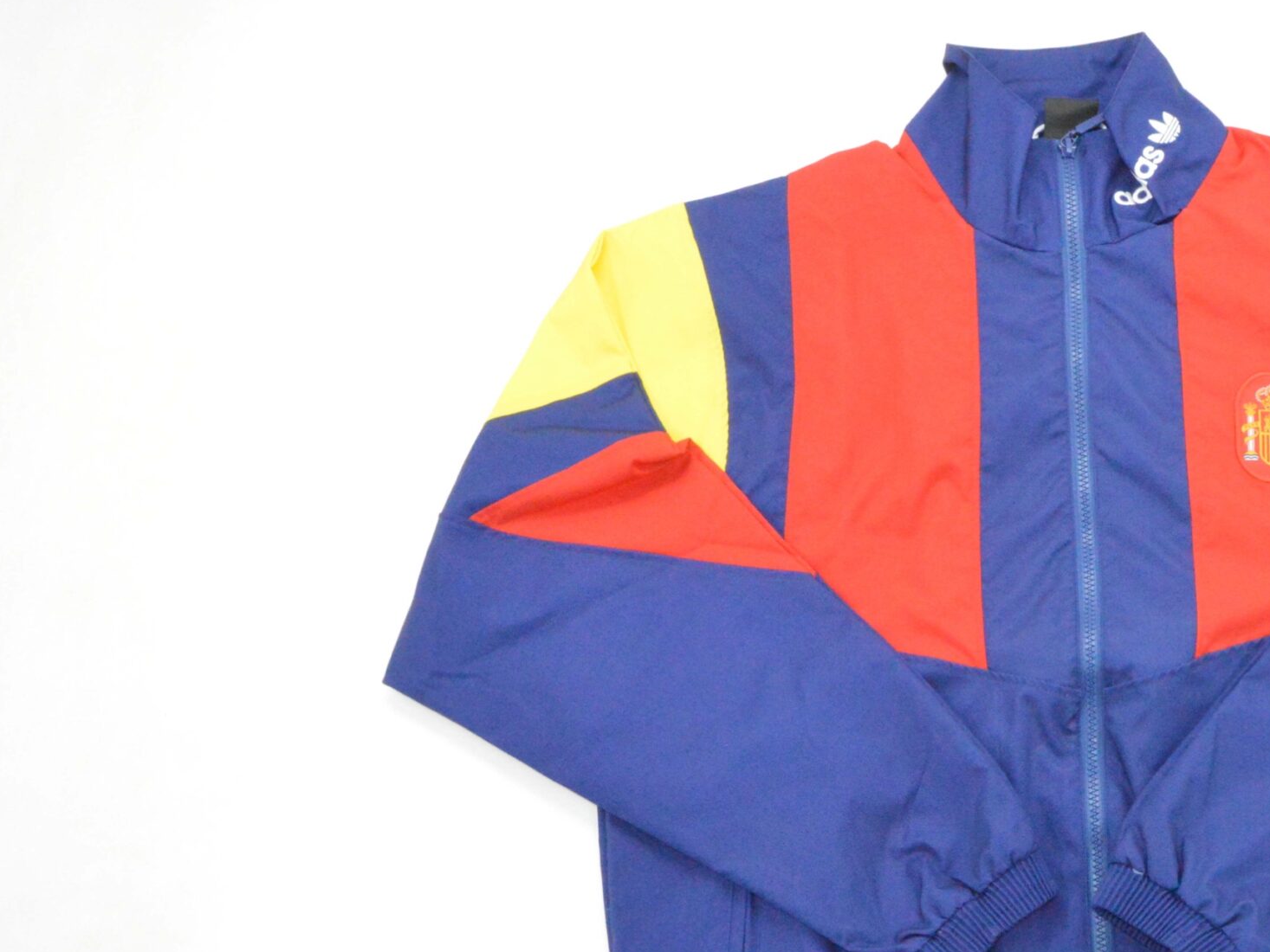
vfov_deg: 27.4
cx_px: 1102
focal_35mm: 53
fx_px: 1939
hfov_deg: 34.6
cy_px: 669
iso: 6400
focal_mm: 21
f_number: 16
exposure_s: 1/125
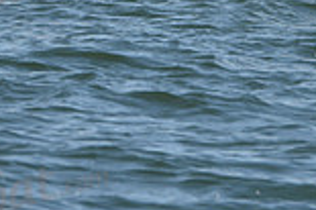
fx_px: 6401
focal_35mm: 730
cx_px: 216
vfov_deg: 1.9
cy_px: -136
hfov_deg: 2.8
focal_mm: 195
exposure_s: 1/1000
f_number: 11
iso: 320
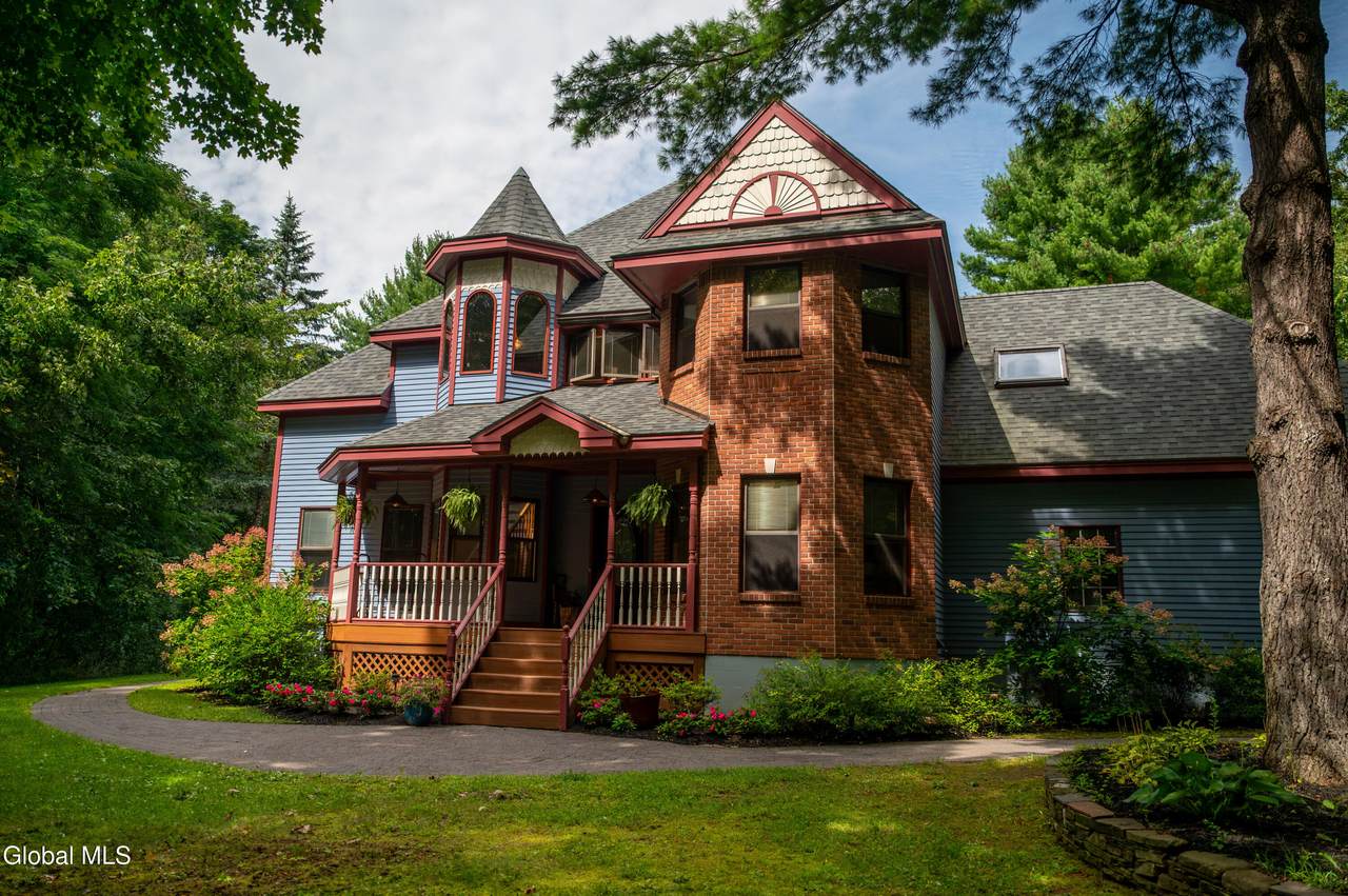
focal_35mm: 27
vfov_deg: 48.4
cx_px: 674
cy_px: 448
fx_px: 998
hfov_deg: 68.1
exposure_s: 1/5000
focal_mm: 24
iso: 320
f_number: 2.8
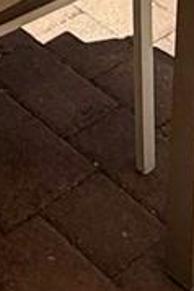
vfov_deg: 11.9
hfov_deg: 9.9
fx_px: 1053
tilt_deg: -11.9
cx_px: -166
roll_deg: -0.3
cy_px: -457
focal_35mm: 130
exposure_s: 1/3891
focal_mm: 2.22
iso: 50
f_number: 2.2
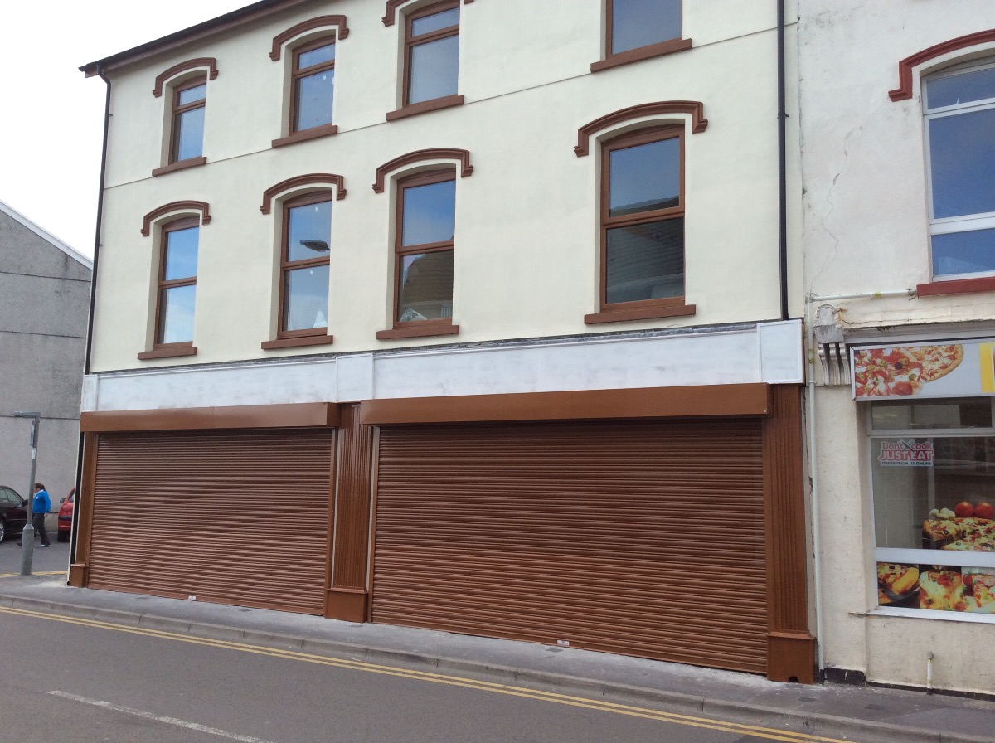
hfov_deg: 55.4
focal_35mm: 33
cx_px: 498
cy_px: 372
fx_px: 947
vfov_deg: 42.8
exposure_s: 1/349
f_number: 2.4
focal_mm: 3.3
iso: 32
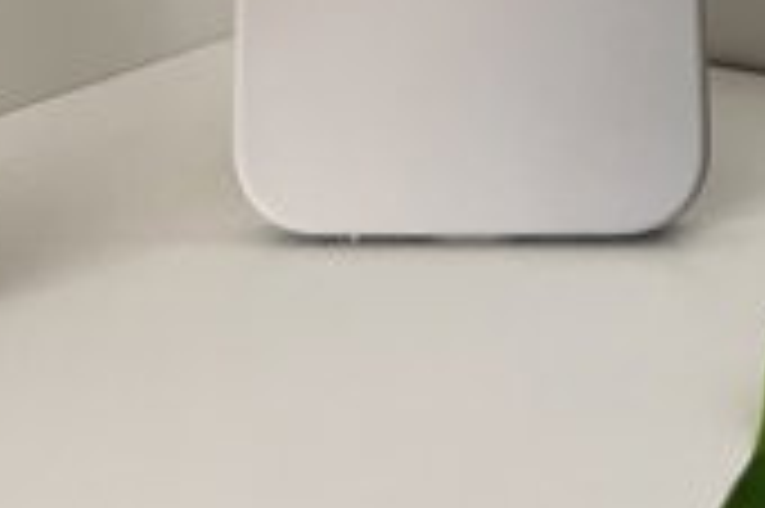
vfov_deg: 13.6
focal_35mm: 85
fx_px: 1804
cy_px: -515
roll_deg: +3.3
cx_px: 468
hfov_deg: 23.9
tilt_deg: +0.7
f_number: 1.5
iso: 320
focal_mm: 5.7
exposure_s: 1/60
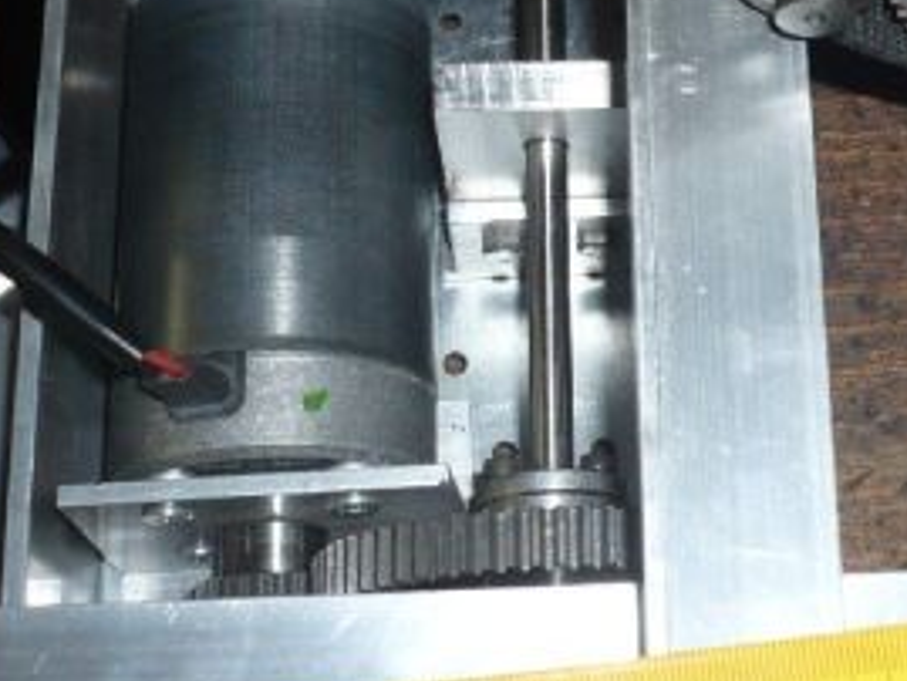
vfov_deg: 19.2
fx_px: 1992
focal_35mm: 76
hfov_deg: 24.8
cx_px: 831
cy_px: 147
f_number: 2.8
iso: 100
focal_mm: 5.8
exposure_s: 1/30
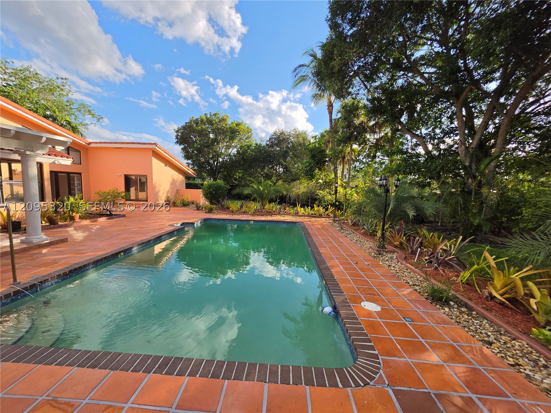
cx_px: 276
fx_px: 207
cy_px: 206
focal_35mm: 13
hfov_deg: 106.2
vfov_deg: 89.9
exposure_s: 1/1517
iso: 32
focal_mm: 2.2
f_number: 1.9
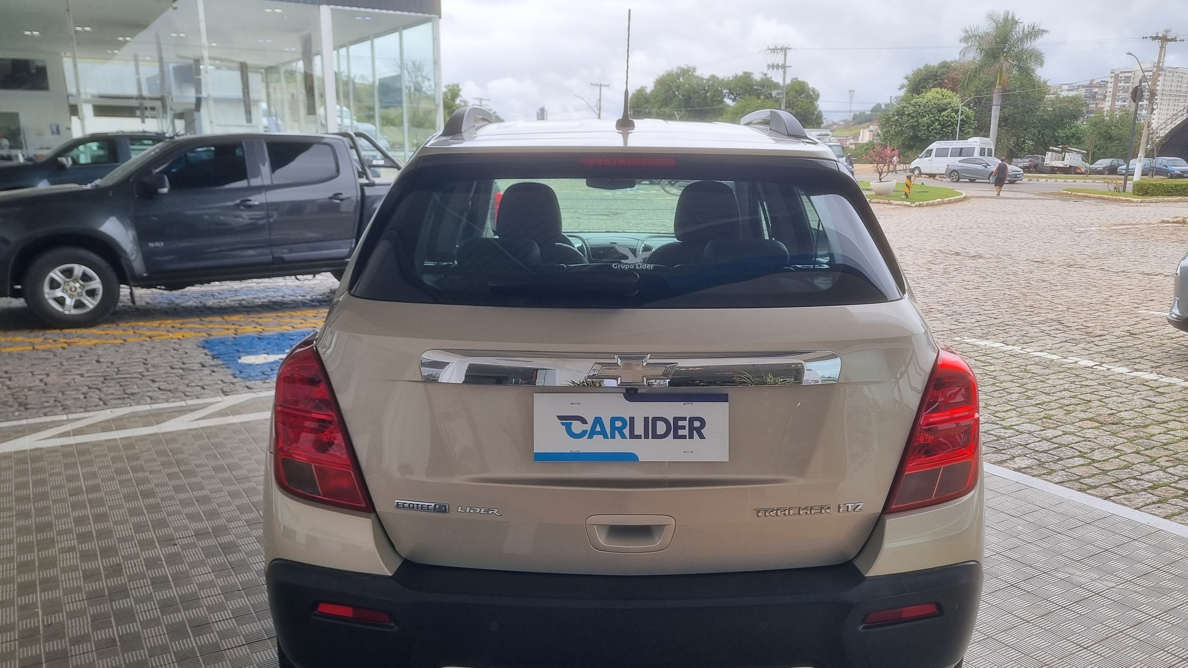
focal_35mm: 29
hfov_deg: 66.1
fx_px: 914
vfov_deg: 40.1
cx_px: 594
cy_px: 376
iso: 50
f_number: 1.8
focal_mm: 5.4
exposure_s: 1/716
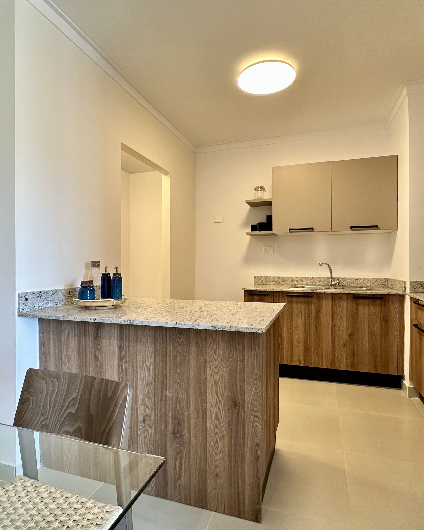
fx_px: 329
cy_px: 267
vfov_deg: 77.6
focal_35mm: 21
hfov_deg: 65.5
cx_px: 210
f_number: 2.2
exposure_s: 1/60
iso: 160
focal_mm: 2.22
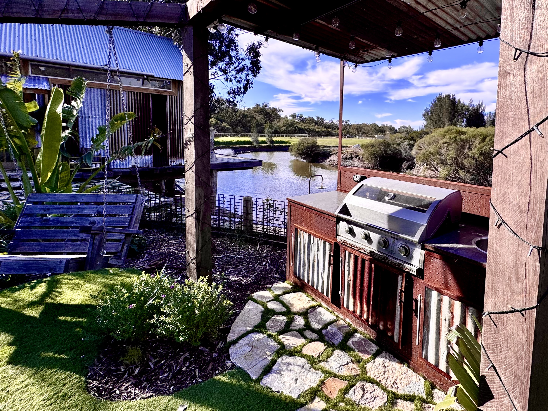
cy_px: 164
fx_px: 301
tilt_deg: -4.7
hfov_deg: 83.0
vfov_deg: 68.0
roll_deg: -0.9
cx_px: 343
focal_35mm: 19
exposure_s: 1/1236
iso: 40
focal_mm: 2.22
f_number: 2.2
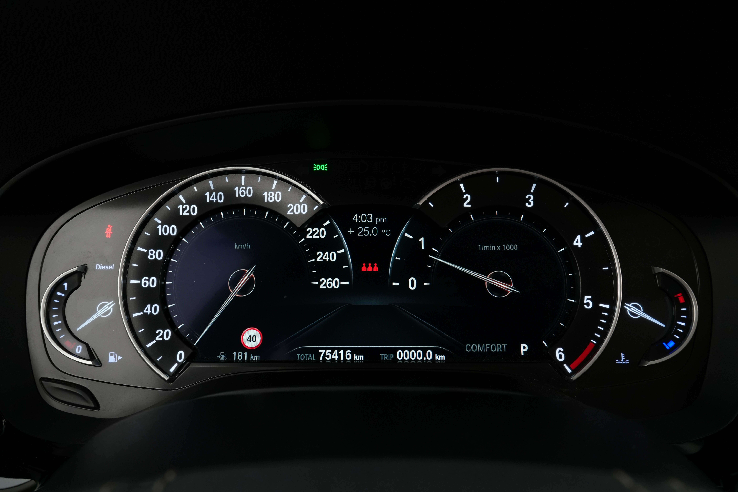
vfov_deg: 47.9
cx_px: 369
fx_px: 553
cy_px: 246
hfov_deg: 67.4
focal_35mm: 27
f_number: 7.1
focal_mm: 18
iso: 640
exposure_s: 1/30
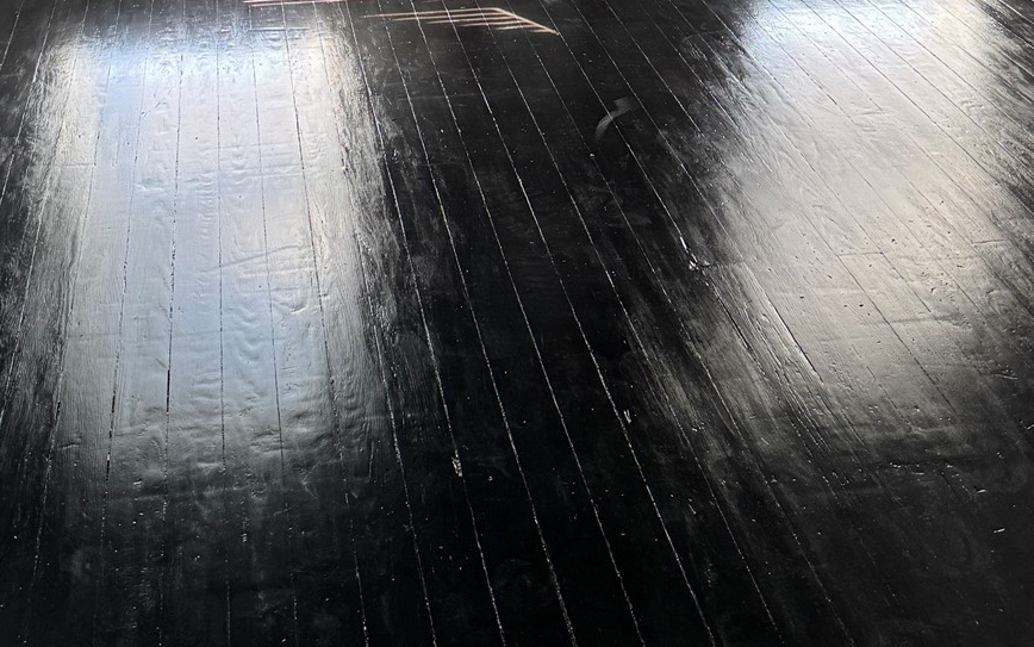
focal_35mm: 60
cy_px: -306
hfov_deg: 34.0
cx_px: 453
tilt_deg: -8.3
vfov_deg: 19.1
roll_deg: +0.4
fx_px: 1691
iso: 200
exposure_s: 1/113
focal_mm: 6.76
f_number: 1.78
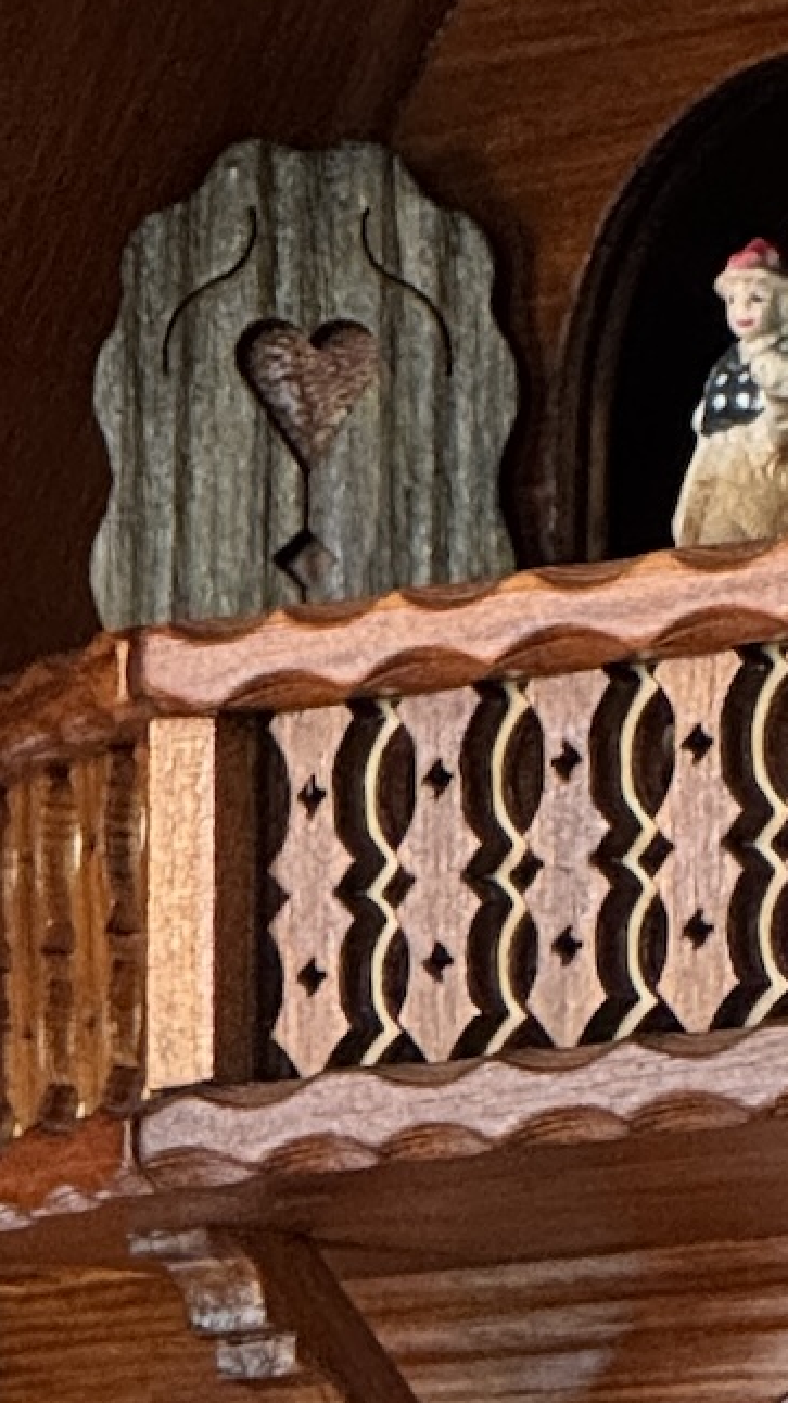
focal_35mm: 377
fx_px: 14015
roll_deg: +0.0
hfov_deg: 3.2
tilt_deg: +3.4
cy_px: 1825
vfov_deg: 5.7
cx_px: 1285
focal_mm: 9
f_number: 2.8
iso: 250
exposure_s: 1/93
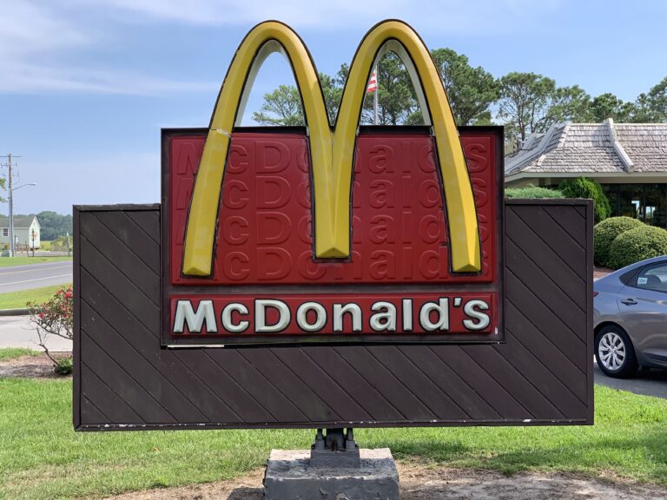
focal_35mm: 52
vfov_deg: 28.0
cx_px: 334
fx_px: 1002
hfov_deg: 36.8
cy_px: 250
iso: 16
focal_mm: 6
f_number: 2.4
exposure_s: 1/539
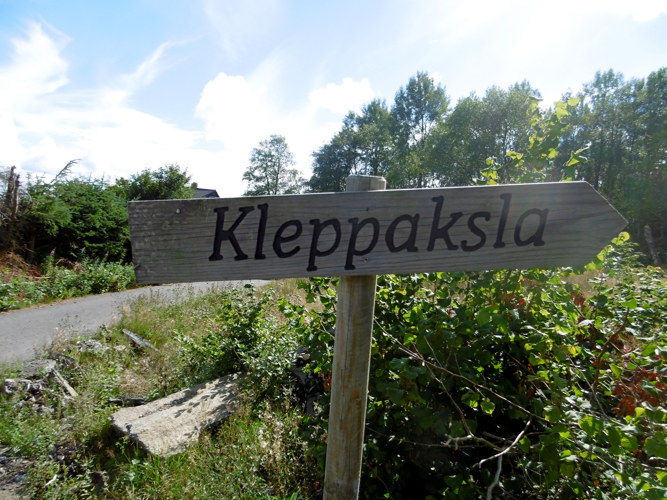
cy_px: 250
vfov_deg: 56.8
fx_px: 462
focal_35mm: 24
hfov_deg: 71.6
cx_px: 334
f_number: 3.1
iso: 100
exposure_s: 1/640
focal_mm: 4.3
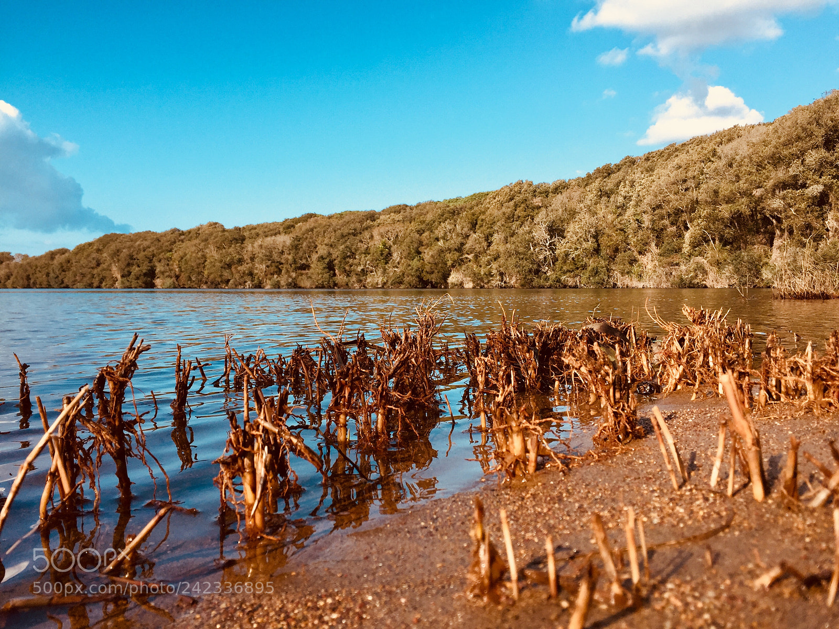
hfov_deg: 61.7
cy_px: 314
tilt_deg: -2.9
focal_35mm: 29
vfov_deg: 48.2
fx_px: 703
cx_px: 420
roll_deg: +0.6
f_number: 2.2
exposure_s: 1/1464
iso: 32
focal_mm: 4.15
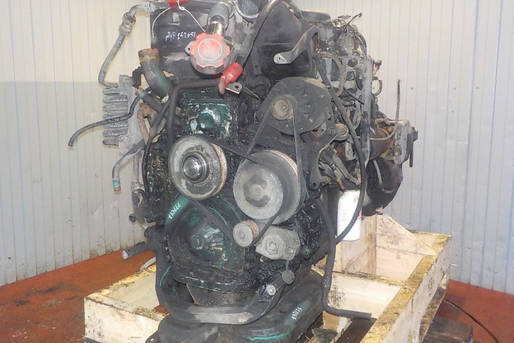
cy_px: 160
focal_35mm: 32
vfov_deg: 41.1
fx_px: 457
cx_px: 258
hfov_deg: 58.7
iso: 400
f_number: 3.3
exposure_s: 1/30
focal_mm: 4.1
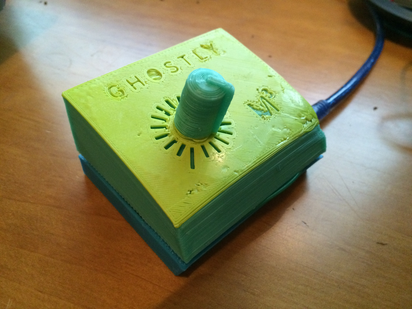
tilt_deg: -46.0
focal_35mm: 29
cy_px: 154
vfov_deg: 48.2
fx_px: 345
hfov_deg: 61.7
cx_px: 206
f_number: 2.2
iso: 320
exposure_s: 1/15
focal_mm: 4.15
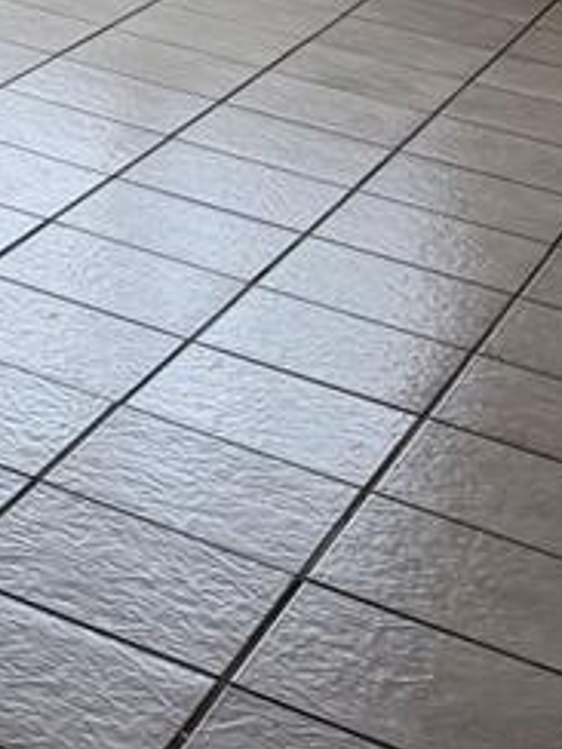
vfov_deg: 14.6
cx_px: -716
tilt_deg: -3.2
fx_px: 2554
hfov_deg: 10.9
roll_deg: -6.0
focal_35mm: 118
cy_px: -620
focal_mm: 6.76
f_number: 1.78
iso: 100
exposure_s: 1/528
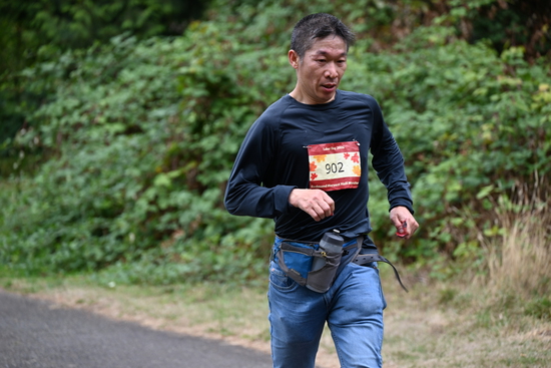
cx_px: 276
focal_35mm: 200
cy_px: 184
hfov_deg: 10.3
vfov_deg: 6.9
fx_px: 3062
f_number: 6.3
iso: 400
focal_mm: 200
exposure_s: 1/320
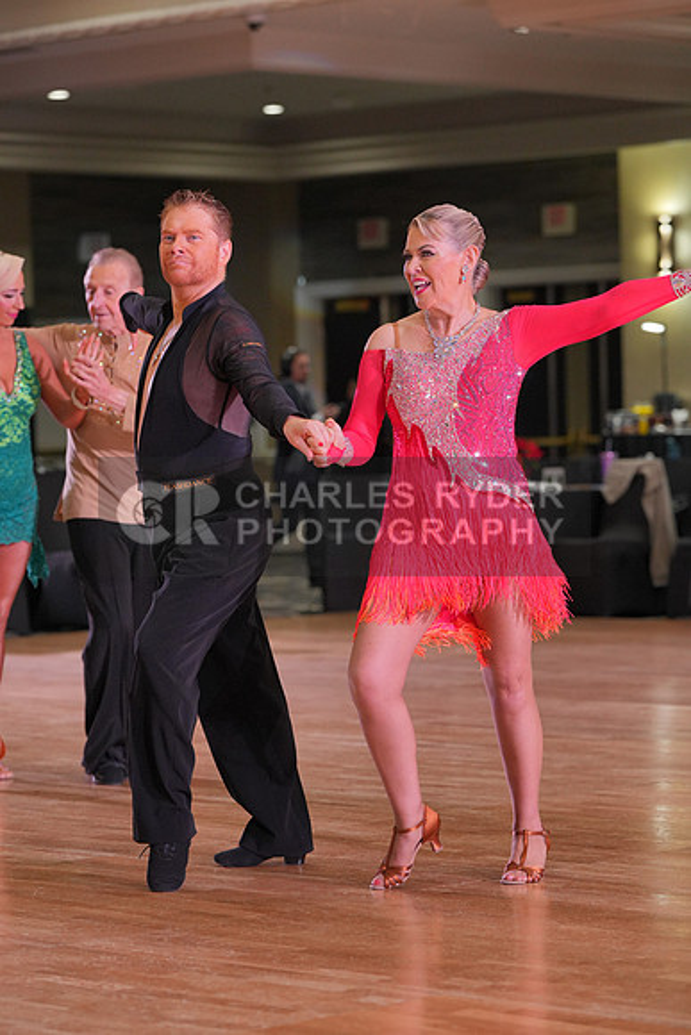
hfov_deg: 11.6
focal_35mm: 118
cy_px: 518
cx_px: 346
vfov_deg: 17.3
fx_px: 3395
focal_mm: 118
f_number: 4
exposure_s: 1/400
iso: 2000
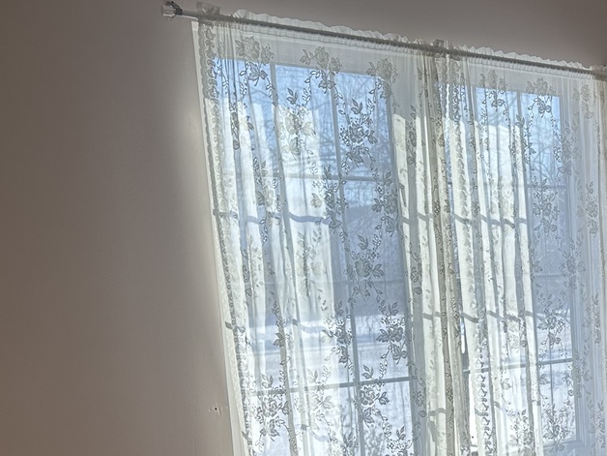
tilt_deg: -8.1
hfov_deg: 31.0
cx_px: 671
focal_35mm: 55
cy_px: 404
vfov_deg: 25.8
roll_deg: +1.6
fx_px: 964
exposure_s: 1/549
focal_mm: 6.86
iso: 80
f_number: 1.78
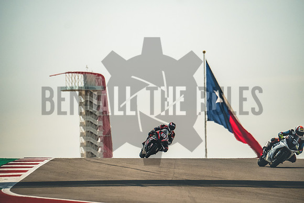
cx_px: 152
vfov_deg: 3.8
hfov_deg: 5.6
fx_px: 3083
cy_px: 102
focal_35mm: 365
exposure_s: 1/4000
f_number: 5
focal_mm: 243.3
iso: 1250
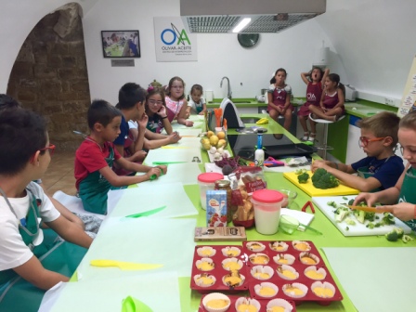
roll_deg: -2.5
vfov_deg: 48.2
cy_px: 156
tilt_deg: -13.5
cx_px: 208
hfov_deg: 61.7
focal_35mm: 29
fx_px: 349
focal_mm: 4.15
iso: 40
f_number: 2.2
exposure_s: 1/33
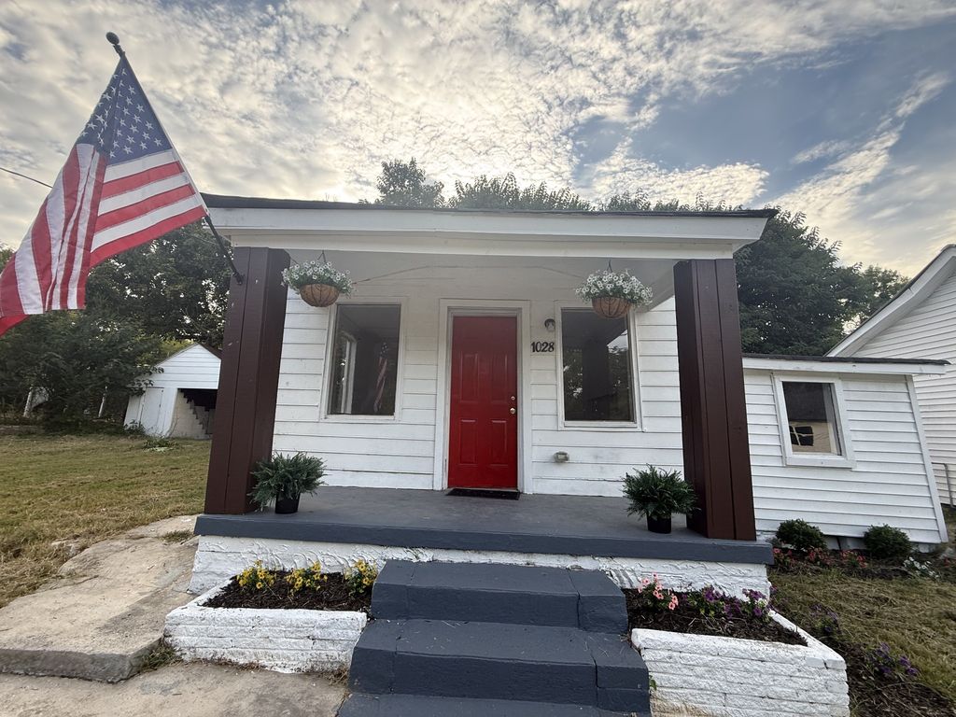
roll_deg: -1.6
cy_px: 358
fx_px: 387
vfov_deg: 85.7
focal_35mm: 14
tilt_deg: +11.7
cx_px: 478
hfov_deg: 102.1
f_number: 2.2
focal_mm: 2.22
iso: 50
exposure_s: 1/248
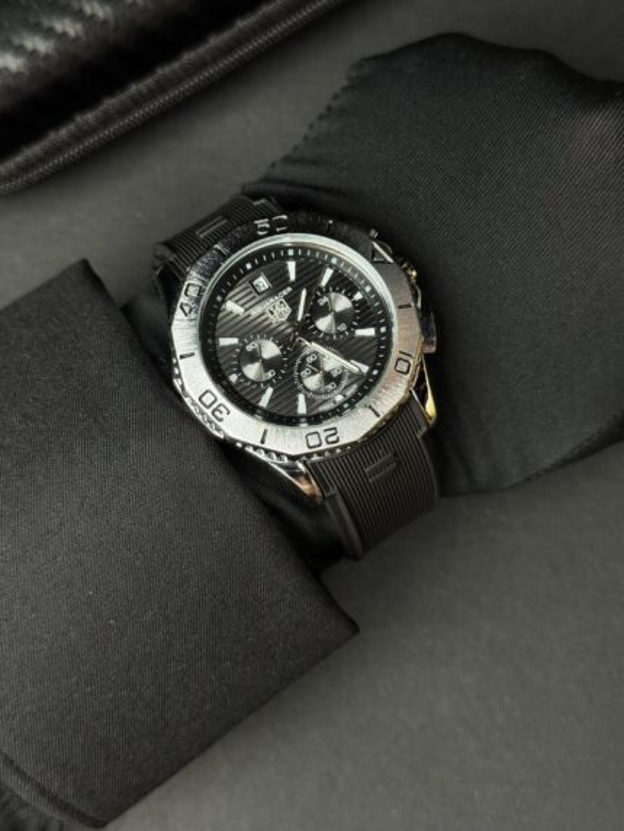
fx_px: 1153
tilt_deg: -81.7
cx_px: 312
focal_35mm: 48
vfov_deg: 39.6
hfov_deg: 30.3
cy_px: 416
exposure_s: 1/189
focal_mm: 6.76
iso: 64
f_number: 1.78
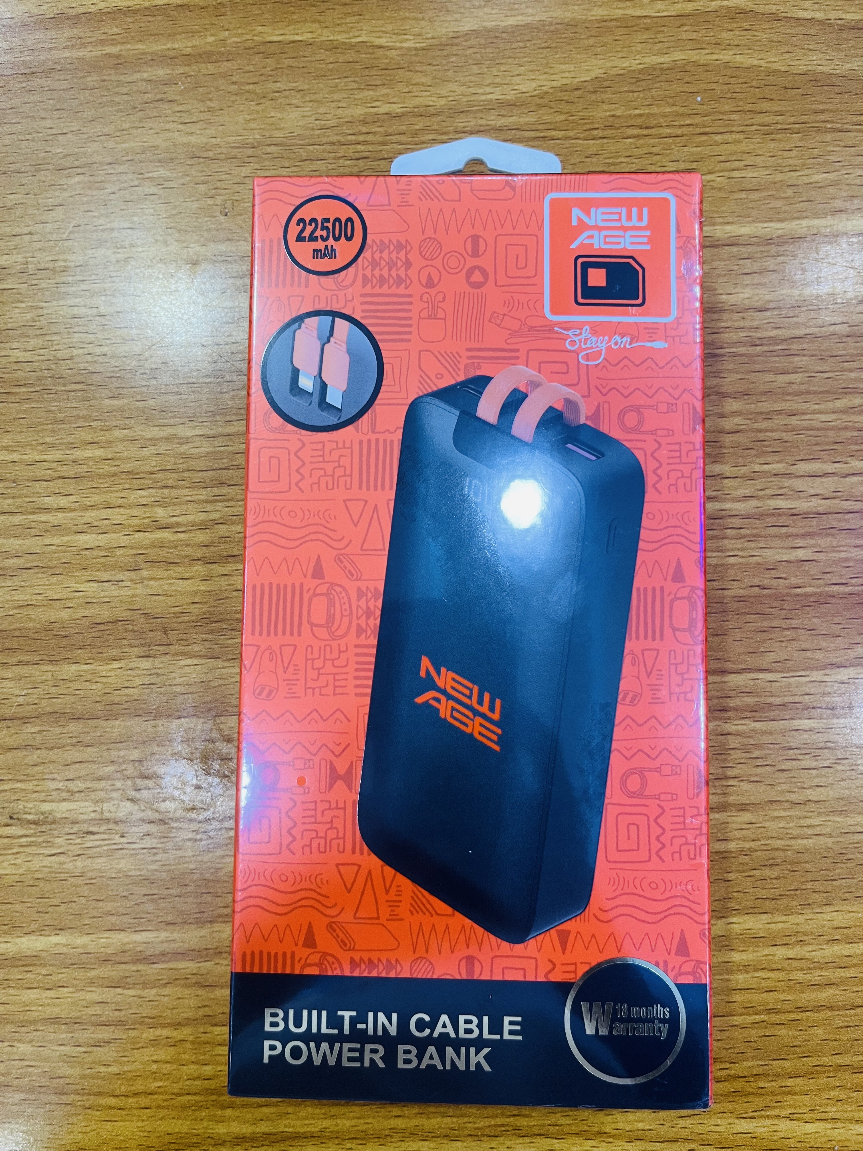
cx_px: 432
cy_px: 576
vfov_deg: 67.3
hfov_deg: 53.1
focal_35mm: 26
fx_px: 864
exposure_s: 1/50
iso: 125
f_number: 1.6
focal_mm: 5.1
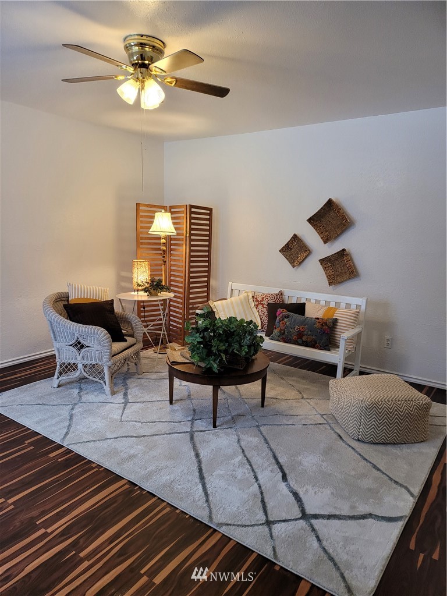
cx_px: 224
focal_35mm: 26
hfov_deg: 53.1
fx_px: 448
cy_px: 298
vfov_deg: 67.3
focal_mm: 5
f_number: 1.8
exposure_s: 1/119
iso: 320
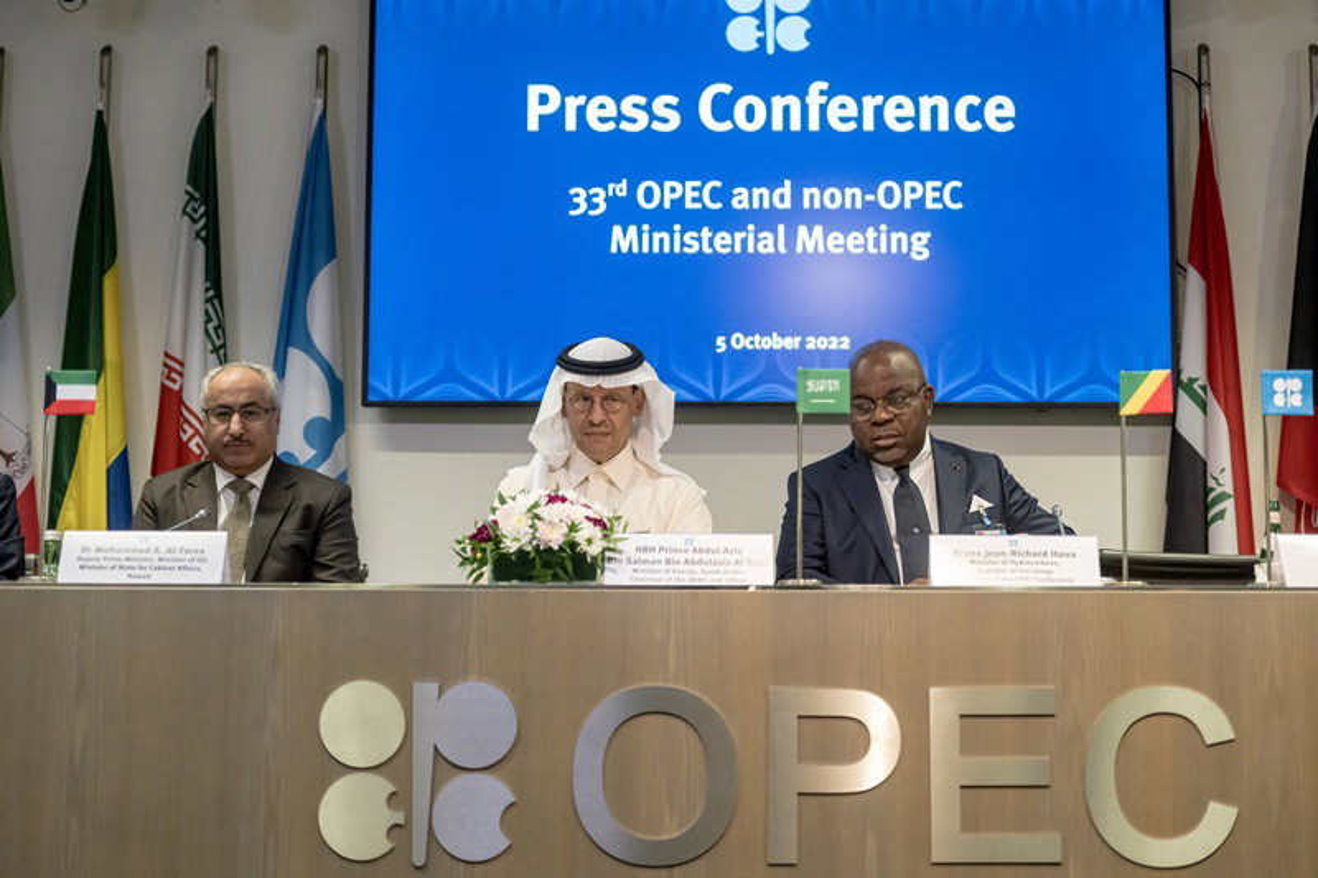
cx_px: 659
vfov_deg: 19.4
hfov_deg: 28.8
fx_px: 2562
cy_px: 439
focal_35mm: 70
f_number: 2.8
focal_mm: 70
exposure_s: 1/400
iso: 3200
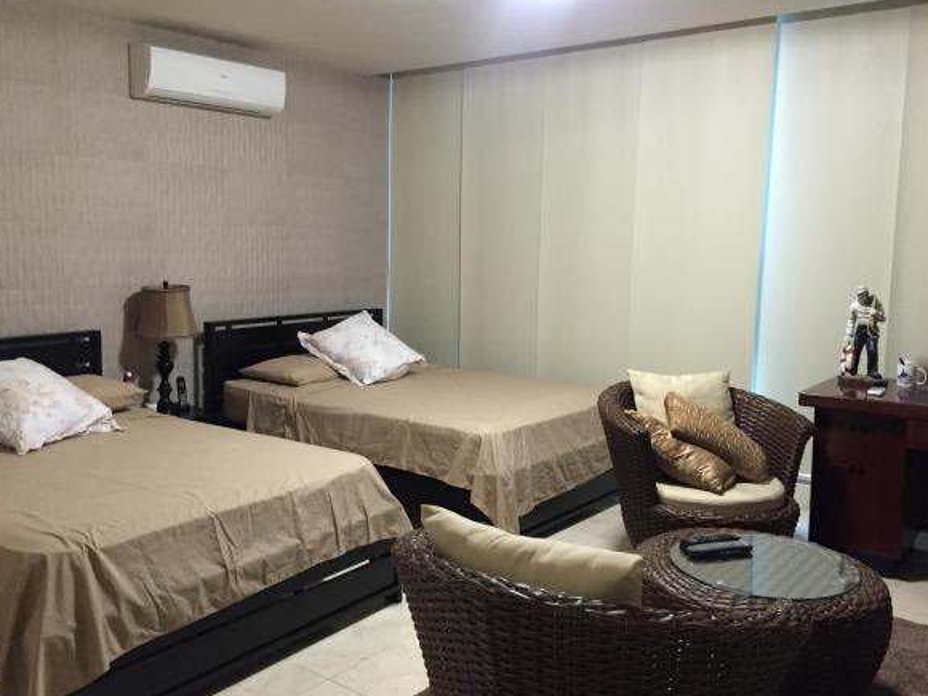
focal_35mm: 32
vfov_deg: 44.2
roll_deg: -1.2
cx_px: 424
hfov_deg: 56.7
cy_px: 339
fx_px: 858
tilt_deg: -6.7
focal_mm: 4.15
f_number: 2.2
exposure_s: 1/15
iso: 250
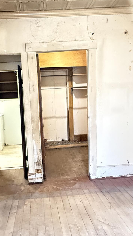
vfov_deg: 54.8
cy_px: 144
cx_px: 51
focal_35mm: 36
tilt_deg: -11.3
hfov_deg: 32.7
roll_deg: +2.4
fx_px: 226
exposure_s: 1/40
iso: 800
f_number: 2.2
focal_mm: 2.22
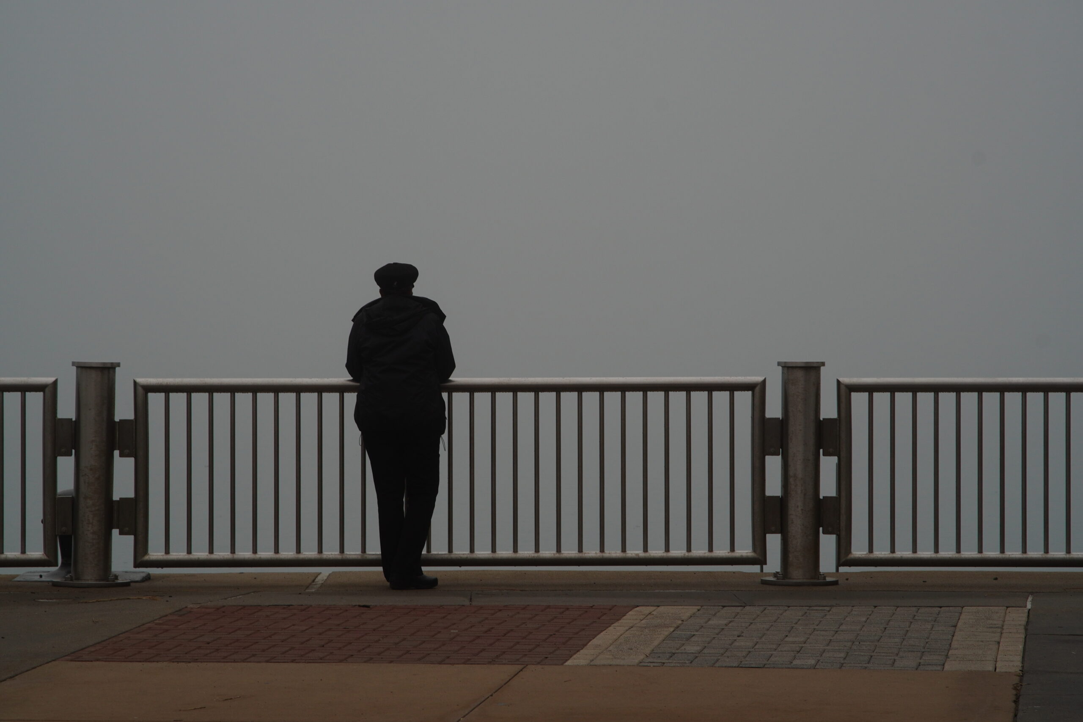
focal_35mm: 128
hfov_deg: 16.1
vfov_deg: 10.8
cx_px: 542
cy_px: 361
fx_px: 3836
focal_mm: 85
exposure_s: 1/125
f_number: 13
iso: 200
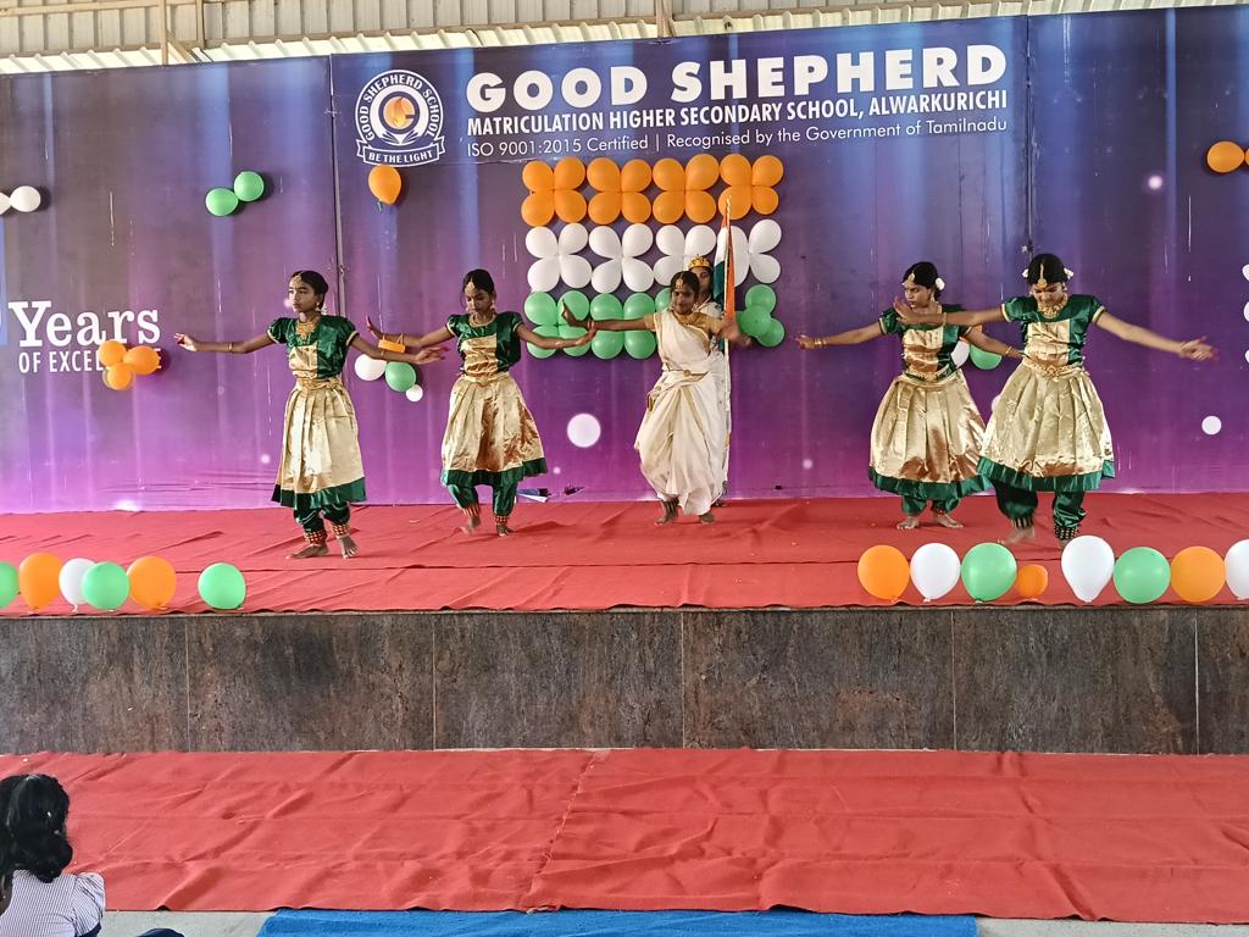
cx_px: 624
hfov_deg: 43.9
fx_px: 1552
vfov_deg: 33.6
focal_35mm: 43
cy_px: 468
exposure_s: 1/50
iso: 320
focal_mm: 3.98
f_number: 1.8
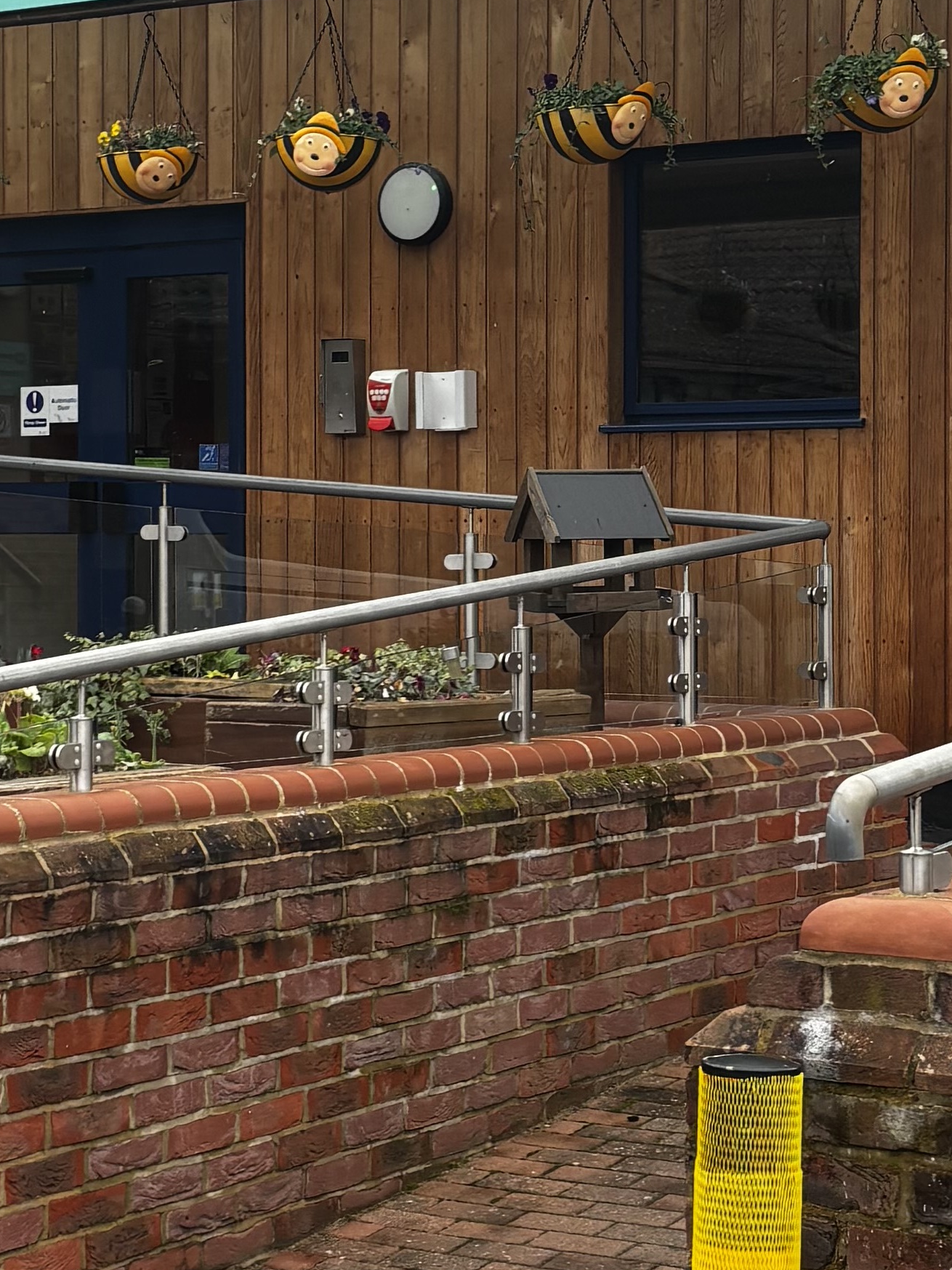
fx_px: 3117
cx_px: 385
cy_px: 565
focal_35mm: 85
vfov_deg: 23.0
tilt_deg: +0.3
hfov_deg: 17.3
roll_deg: -0.8
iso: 50
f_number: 1.6
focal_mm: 6
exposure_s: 1/400
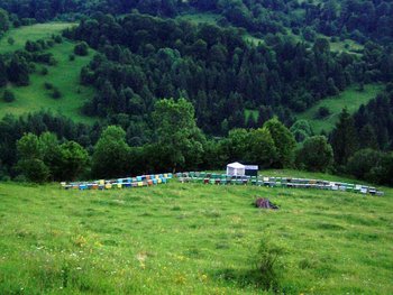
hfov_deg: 48.9
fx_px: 432
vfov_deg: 37.8
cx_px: 196
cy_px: 148
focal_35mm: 38
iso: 100
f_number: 2.8
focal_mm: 6.3
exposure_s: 1/8
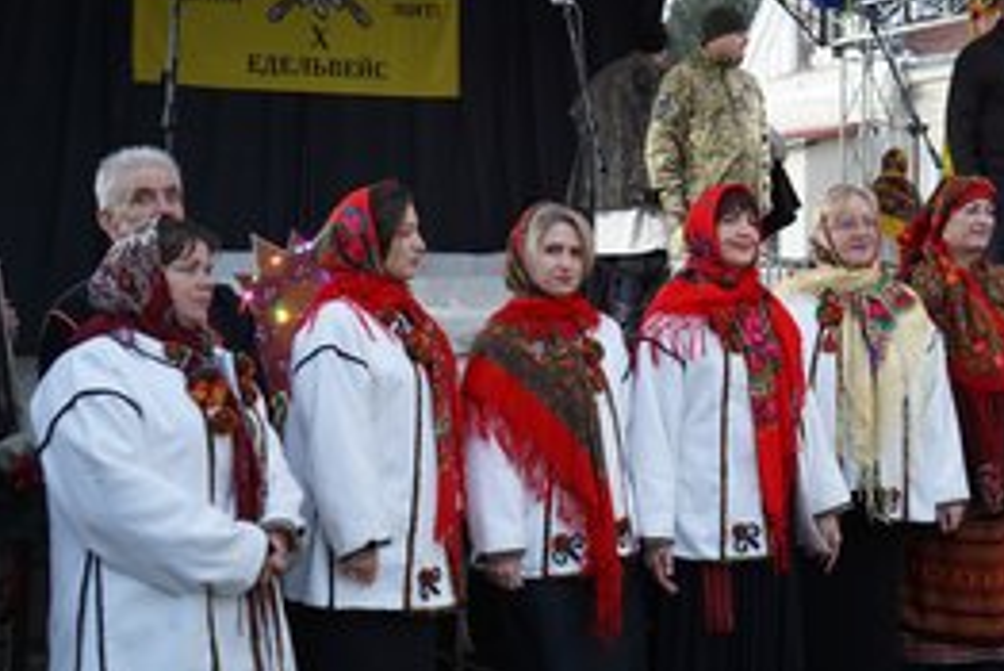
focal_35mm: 58
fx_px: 1618
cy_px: 228
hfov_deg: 33.8
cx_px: 751
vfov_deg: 23.3
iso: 2500
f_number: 4
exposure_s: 1/160
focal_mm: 38
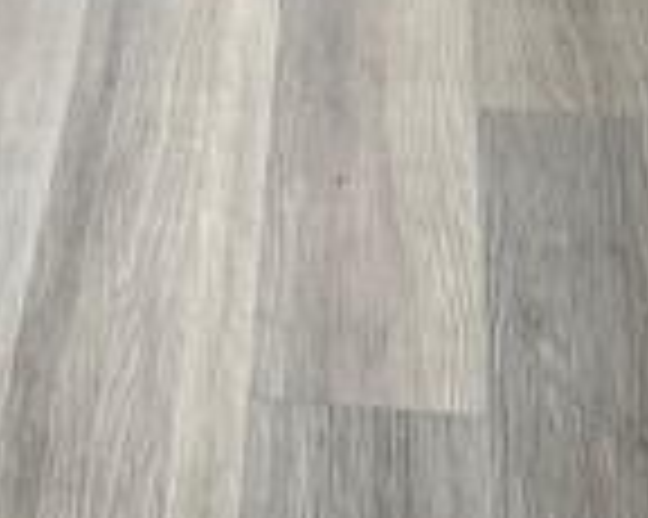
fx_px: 3469
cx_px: 108
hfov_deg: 10.6
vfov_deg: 7.4
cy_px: -1072
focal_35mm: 181
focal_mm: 5.7
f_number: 1.5
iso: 100
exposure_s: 1/121
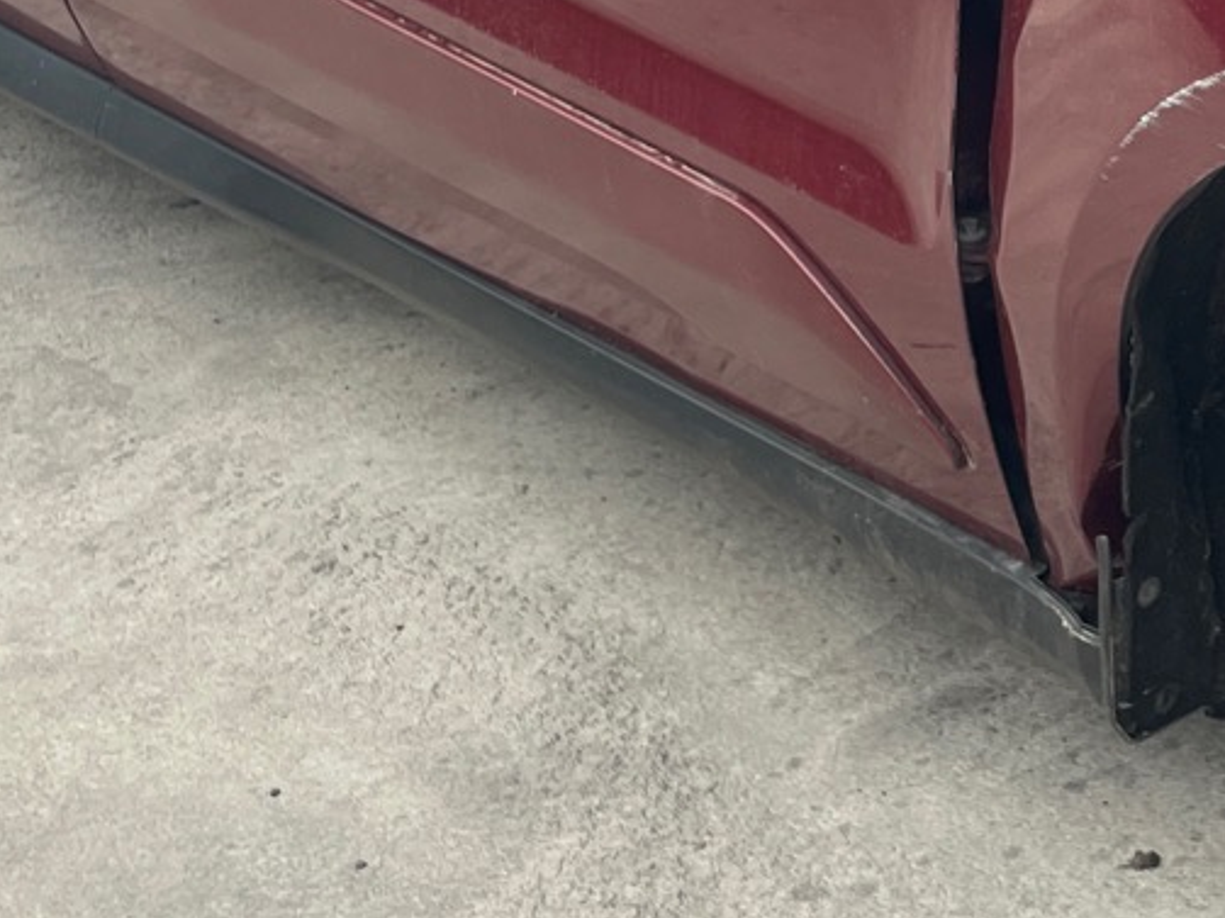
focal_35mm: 93
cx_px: 1508
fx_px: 3290
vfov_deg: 15.5
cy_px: -41
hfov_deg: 19.7
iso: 32
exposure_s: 1/445
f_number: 1.6
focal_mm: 4.2
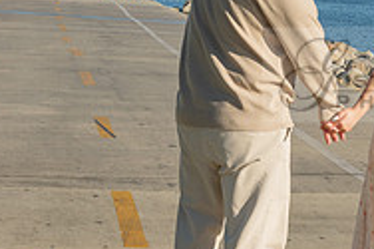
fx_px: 1287
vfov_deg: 11.0
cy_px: 115
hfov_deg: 16.3
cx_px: 343
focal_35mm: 124
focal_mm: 33.5
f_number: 14
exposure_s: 1/200
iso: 200
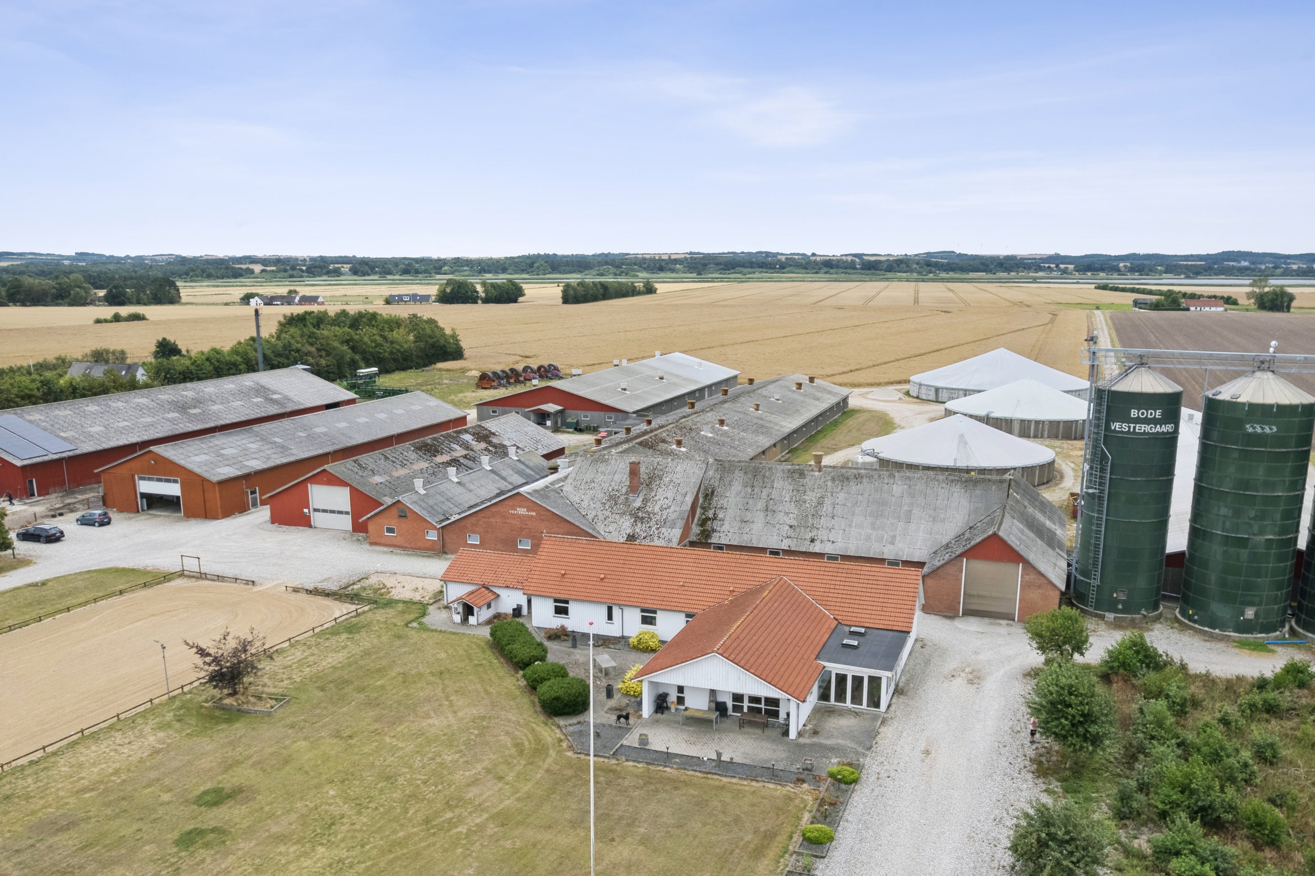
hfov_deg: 65.5
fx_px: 1023
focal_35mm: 28
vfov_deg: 46.1
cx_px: 678
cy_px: 535
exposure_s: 1/1600
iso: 120
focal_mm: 8.4
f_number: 2.8
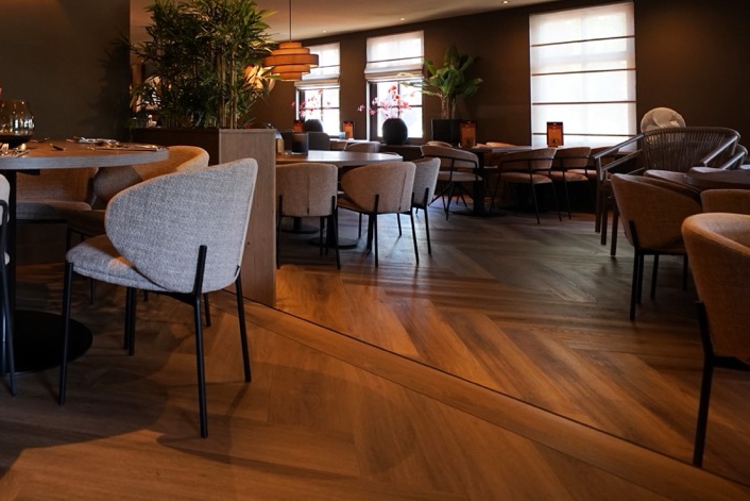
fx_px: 604
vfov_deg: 43.0
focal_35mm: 29
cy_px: 103
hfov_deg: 55.5
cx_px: 81
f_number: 3.2
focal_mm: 16
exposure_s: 1/60
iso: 800
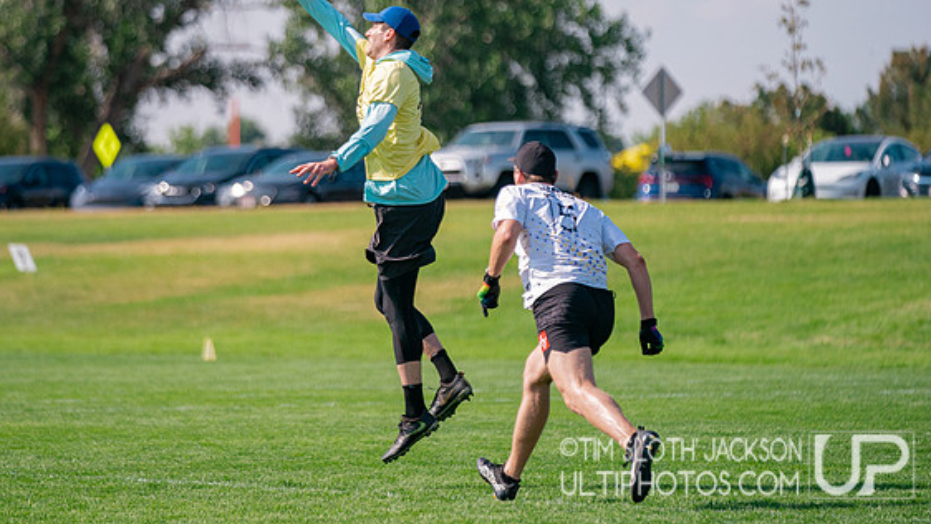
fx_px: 6122
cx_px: 354
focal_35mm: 248
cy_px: 203
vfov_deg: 4.9
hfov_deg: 8.7
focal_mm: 189
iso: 640
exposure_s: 1/10000
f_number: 2.8
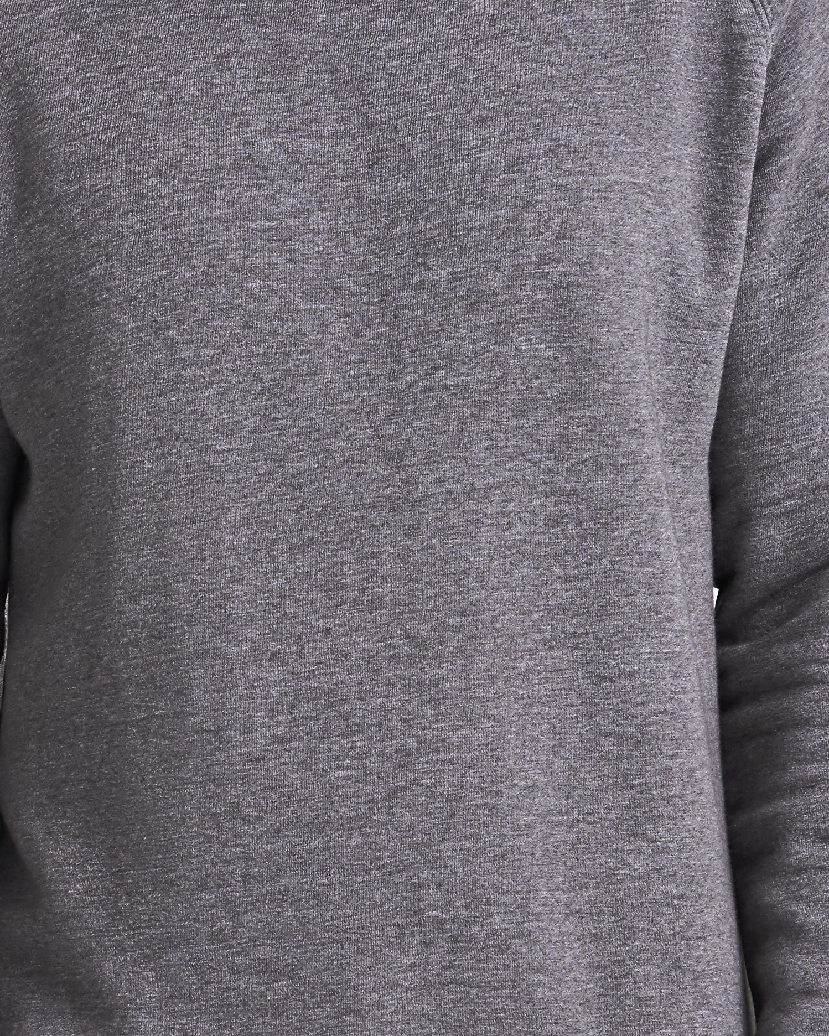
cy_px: 493
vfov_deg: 5.5
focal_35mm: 350
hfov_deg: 4.4
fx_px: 10732
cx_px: 248
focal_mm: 116
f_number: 10
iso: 400
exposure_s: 1/160
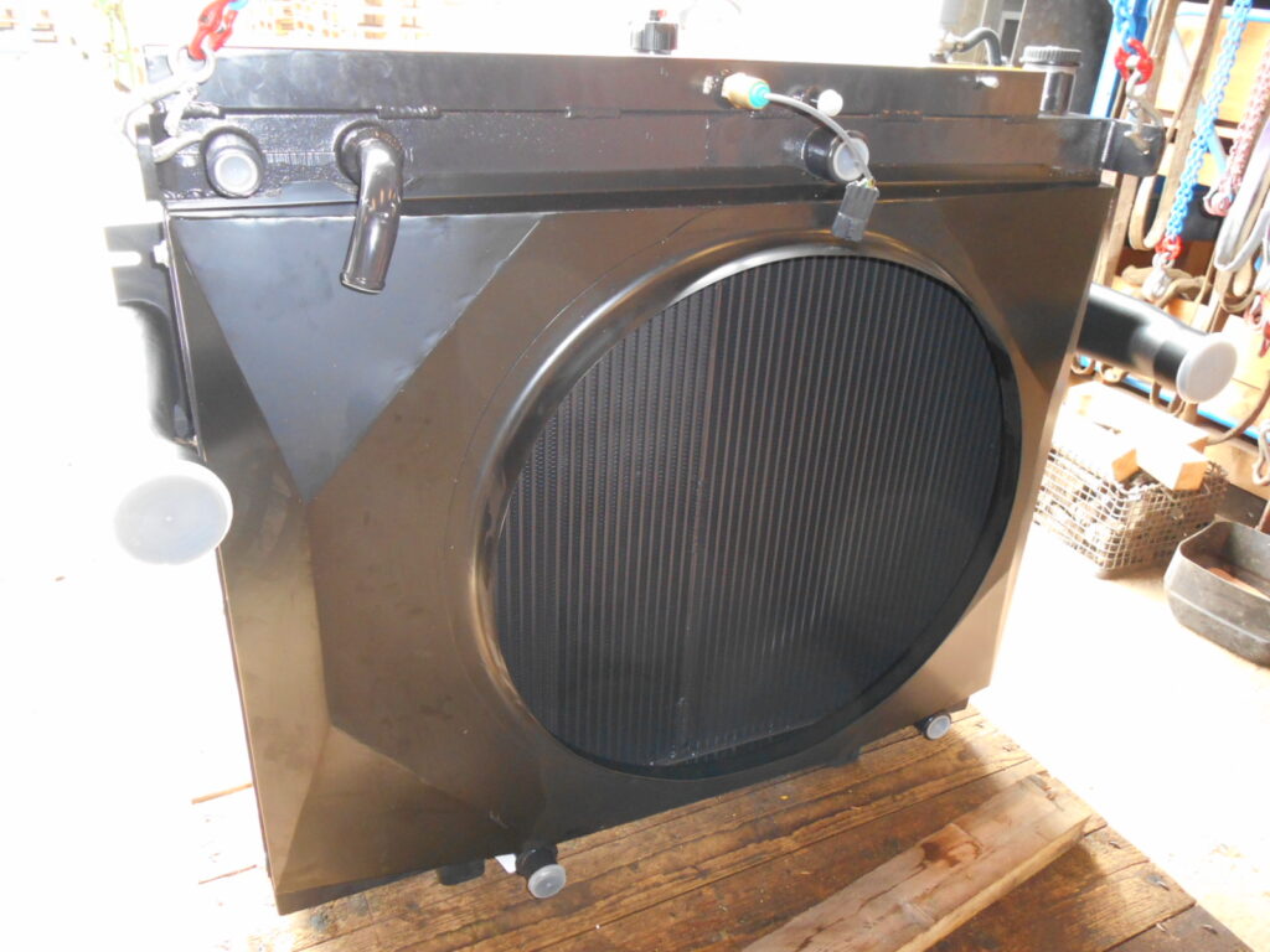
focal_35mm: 26
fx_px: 954
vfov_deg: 53.1
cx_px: 635
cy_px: 476
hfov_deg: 67.3
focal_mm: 4.7
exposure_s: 1/25
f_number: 3.4
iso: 360
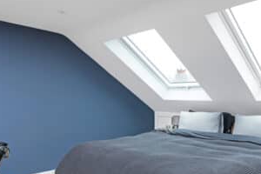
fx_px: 232
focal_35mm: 32
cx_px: 172
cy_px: 105
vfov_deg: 40.9
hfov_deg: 57.5
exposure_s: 1/25
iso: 250
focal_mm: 16
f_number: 8
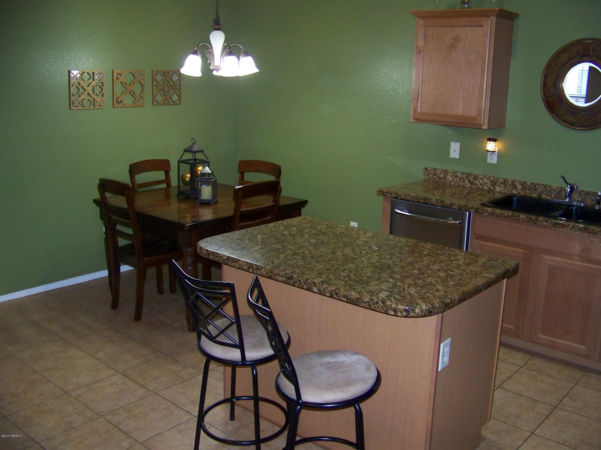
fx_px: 625
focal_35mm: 36
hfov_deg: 51.4
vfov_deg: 39.7
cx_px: 300
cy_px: 225
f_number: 2.8
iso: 200
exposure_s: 1/30
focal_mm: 5.85
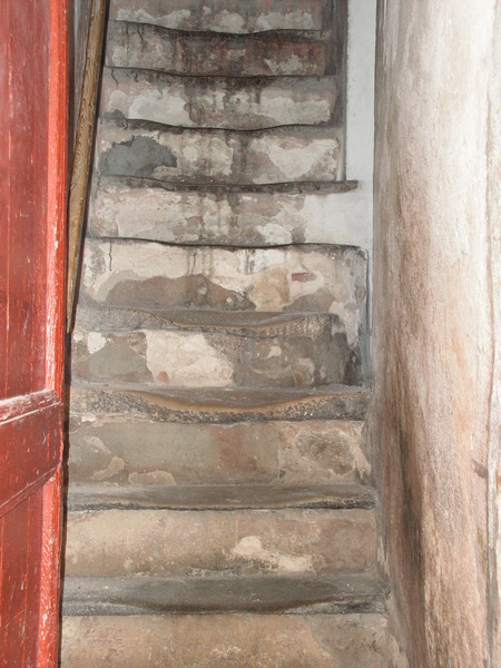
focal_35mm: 59
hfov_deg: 24.8
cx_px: 250
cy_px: 334
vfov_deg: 32.7
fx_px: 1139
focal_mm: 9.9
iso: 160
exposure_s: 1/60
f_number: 3.3
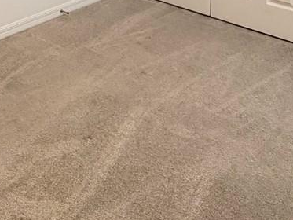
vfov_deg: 21.6
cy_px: -79
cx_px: 64
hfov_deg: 31.4
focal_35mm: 60
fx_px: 508
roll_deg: +2.1
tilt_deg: -11.9
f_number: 2.2
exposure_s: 1/60
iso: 400
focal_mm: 2.22
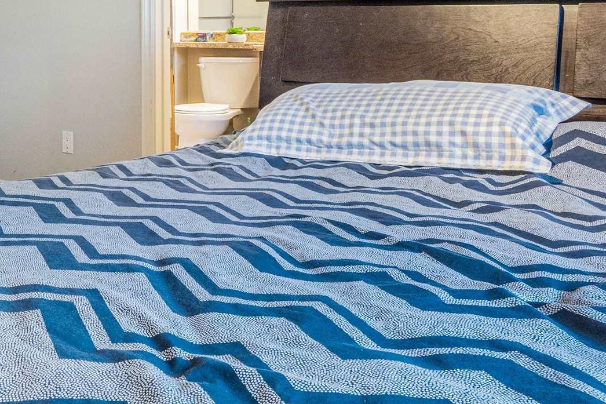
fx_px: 816
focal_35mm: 48
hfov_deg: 36.0
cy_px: 53
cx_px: -25
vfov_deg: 27.0
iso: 200
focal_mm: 11
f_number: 11
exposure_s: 1.5
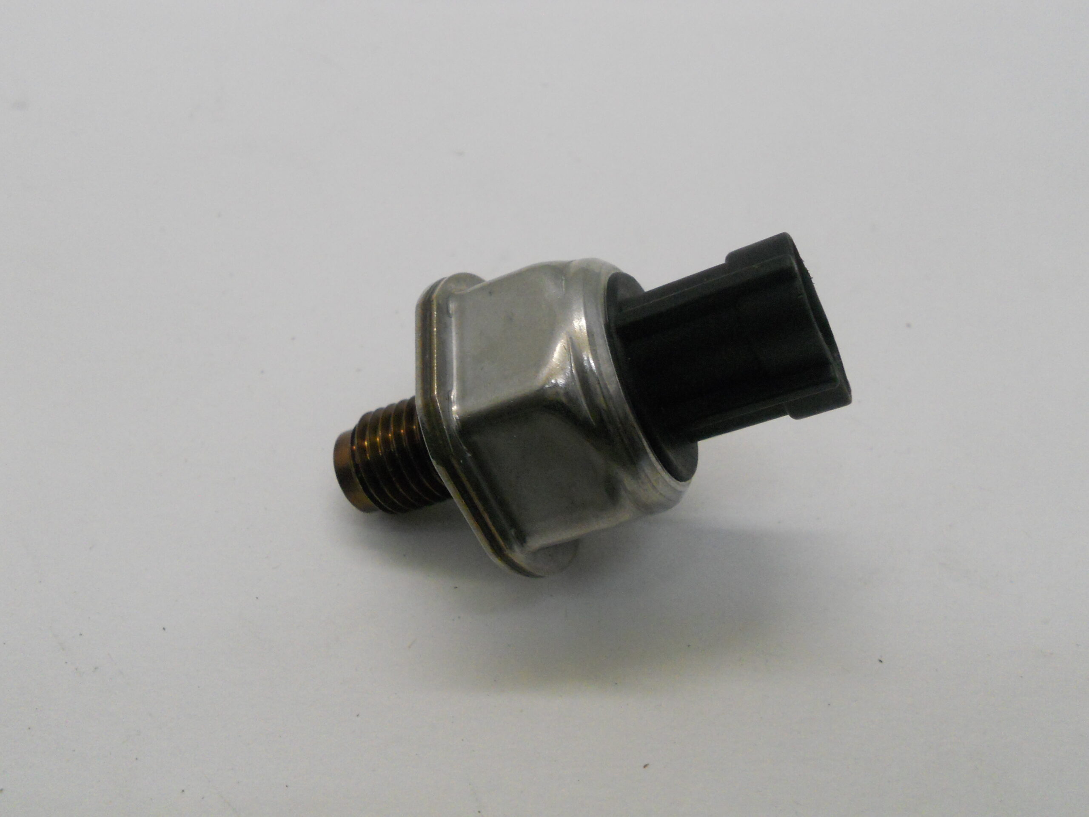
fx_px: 1007
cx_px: 544
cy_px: 408
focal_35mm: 32
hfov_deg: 56.8
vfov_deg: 44.2
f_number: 3.5
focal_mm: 5.8
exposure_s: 1/125
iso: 400
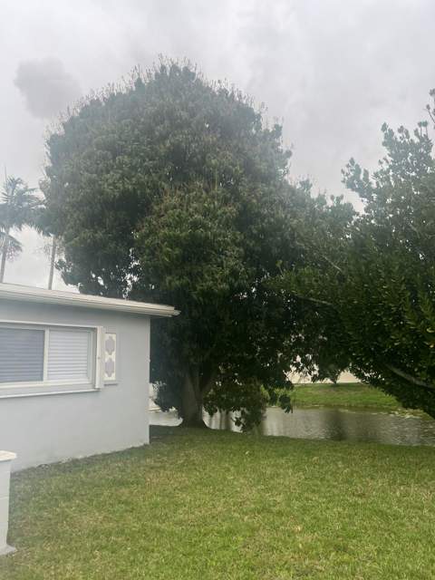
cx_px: 218
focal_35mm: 26
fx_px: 436
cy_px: 290
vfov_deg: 67.3
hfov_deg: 53.1
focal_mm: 5.7
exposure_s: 1/294
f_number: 1.5
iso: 50
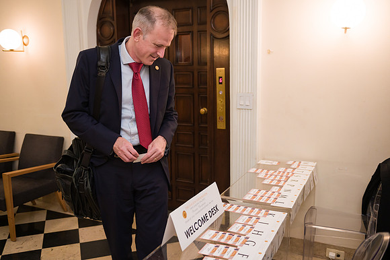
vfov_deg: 40.4
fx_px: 353
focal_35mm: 33
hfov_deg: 57.9
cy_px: 130
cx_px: 195
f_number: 3.2
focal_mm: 32
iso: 1250
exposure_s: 1/200
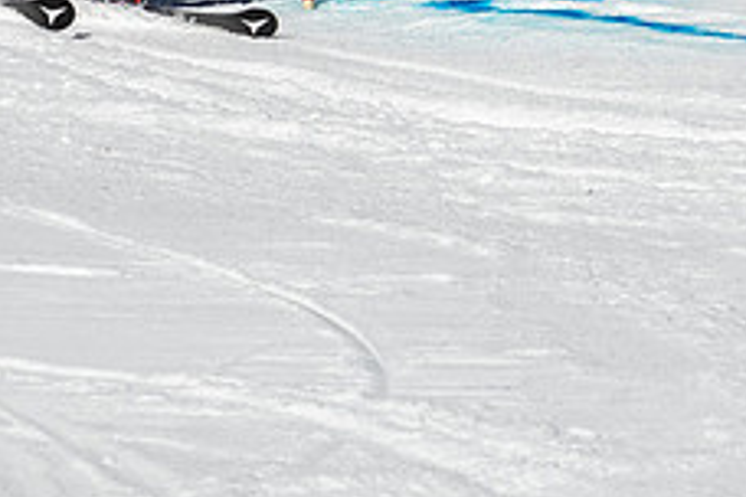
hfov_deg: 0.9
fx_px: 49771
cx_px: 251
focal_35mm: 2402
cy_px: -267
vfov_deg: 0.6
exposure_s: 1/2000
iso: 200
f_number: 8
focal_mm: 400
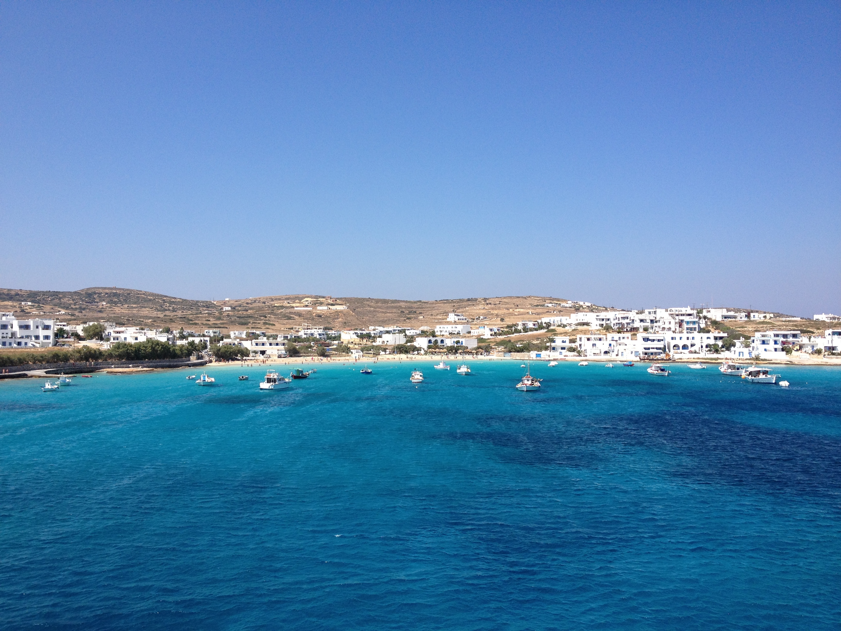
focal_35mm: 35
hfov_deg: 52.6
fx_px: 850
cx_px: 420
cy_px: 316
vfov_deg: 40.7
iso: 50
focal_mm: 4.28
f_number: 2.4
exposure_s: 1/1842
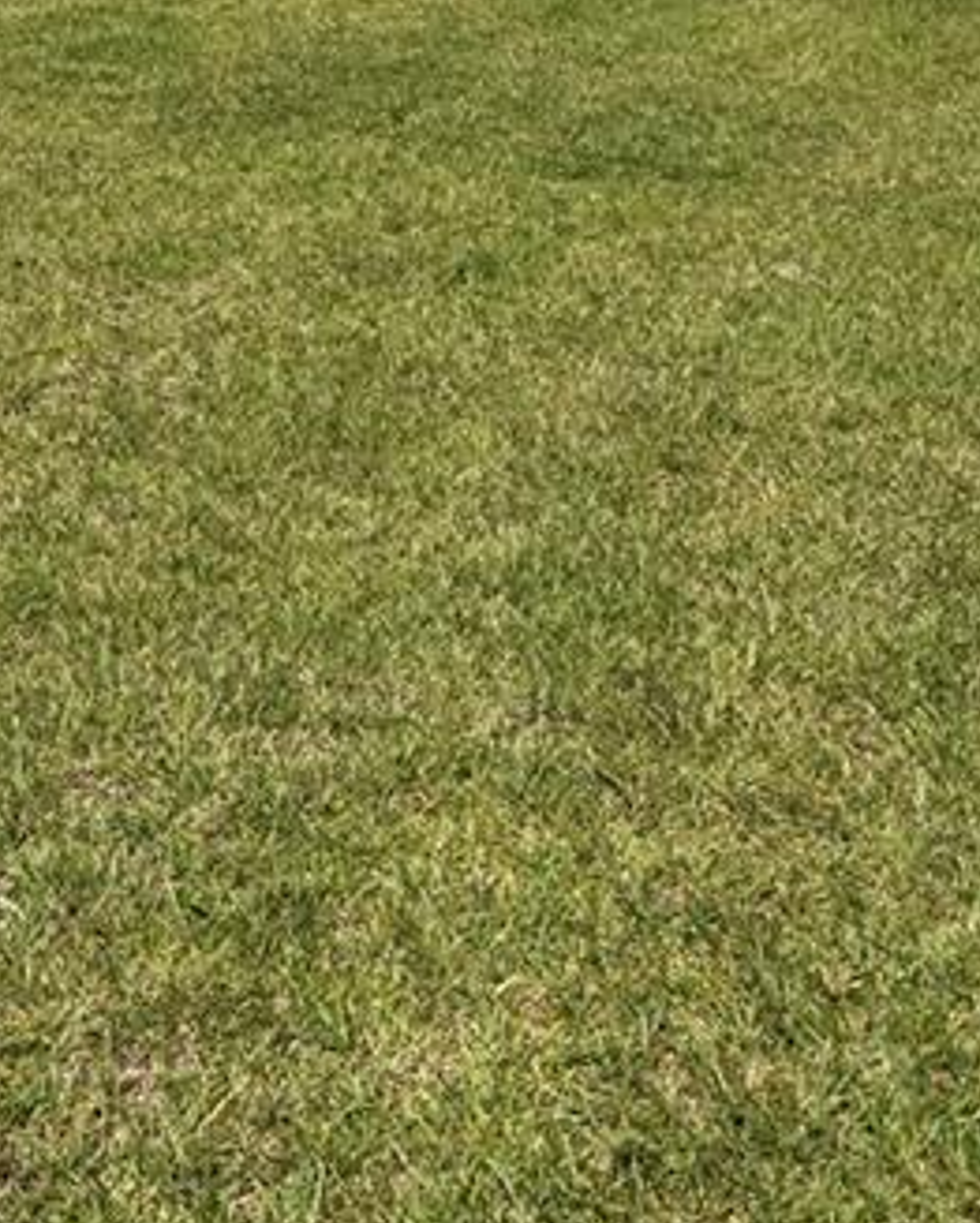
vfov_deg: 30.5
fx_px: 1992
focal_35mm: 55
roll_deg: -1.6
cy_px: -127
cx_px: 273
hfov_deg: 27.3
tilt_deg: -0.5
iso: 80
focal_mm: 6.76
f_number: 1.78
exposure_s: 1/8130
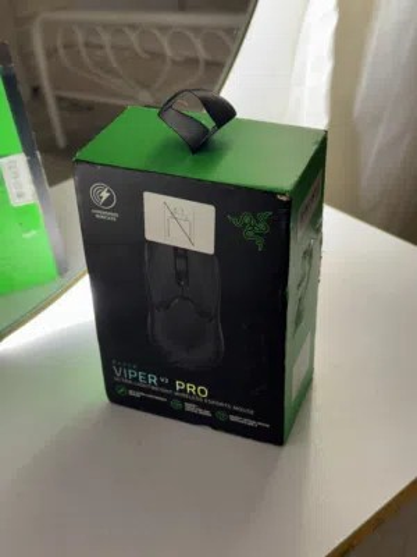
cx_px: 208
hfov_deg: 30.3
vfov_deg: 39.7
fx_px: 771
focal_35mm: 48
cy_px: 278
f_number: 1.78
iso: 50
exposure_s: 1/50
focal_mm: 6.76
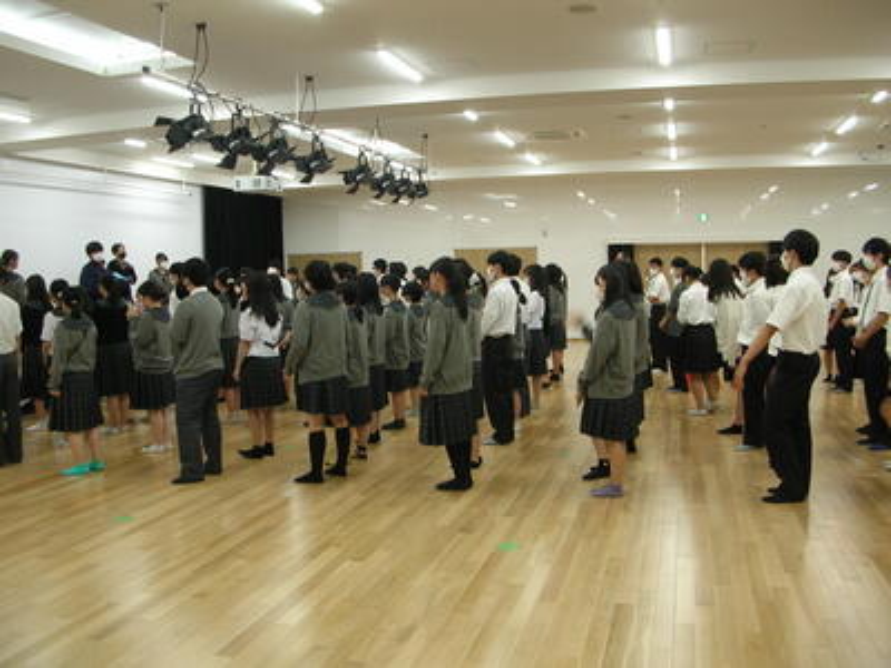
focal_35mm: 35
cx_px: 446
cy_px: 334
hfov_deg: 52.6
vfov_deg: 40.7
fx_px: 901
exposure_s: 1/16.6
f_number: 2.8
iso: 50
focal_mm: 5.8
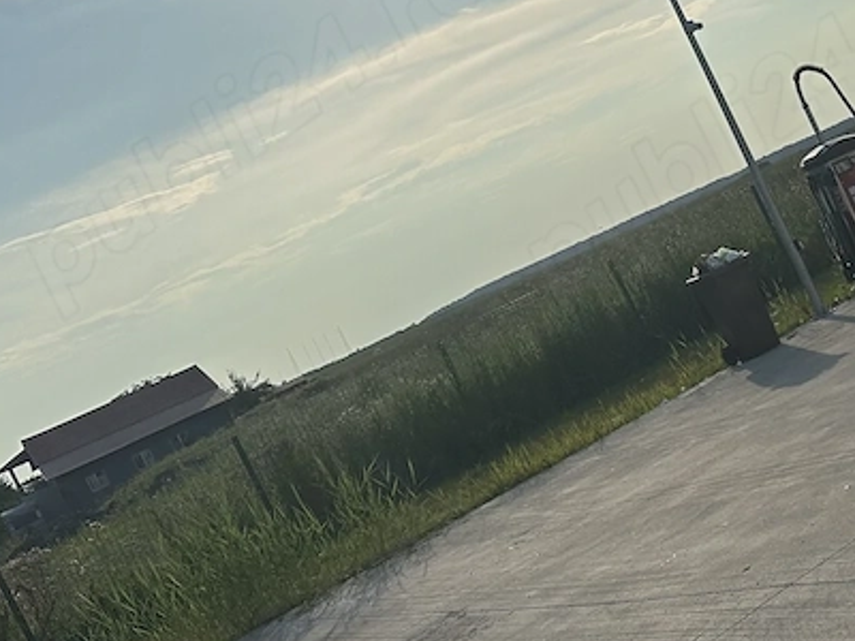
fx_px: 1482
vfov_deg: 24.1
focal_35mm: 60
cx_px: 1005
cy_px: 158
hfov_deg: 28.4
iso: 80
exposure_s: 1/15625
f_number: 1.78
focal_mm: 6.86
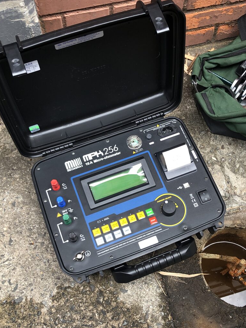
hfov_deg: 32.8
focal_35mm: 44
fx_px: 417
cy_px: 178
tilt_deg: -67.3
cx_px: 146
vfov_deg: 42.9
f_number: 1.8
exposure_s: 1/120
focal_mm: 3.99
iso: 25
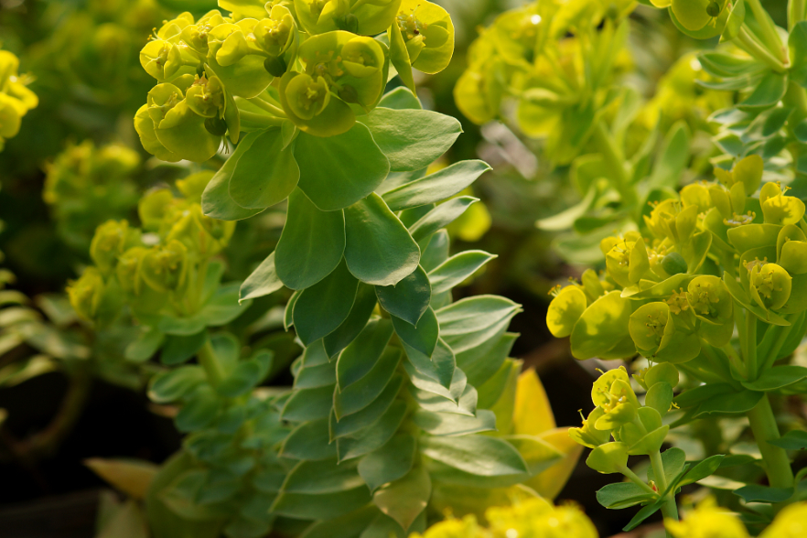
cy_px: 220
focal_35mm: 204
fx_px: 4573
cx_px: 272
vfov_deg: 6.7
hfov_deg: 10.1
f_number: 5.6
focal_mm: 100
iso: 100
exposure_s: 1/200
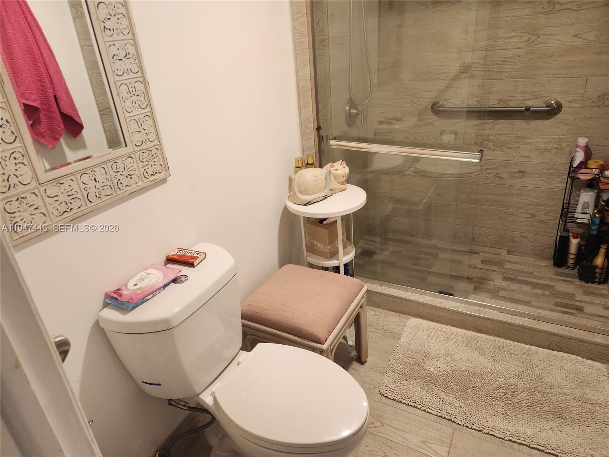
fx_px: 405
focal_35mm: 23
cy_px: 228
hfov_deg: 73.9
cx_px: 304
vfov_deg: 58.9
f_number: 1.8
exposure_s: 1/120
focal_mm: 5.4
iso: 200
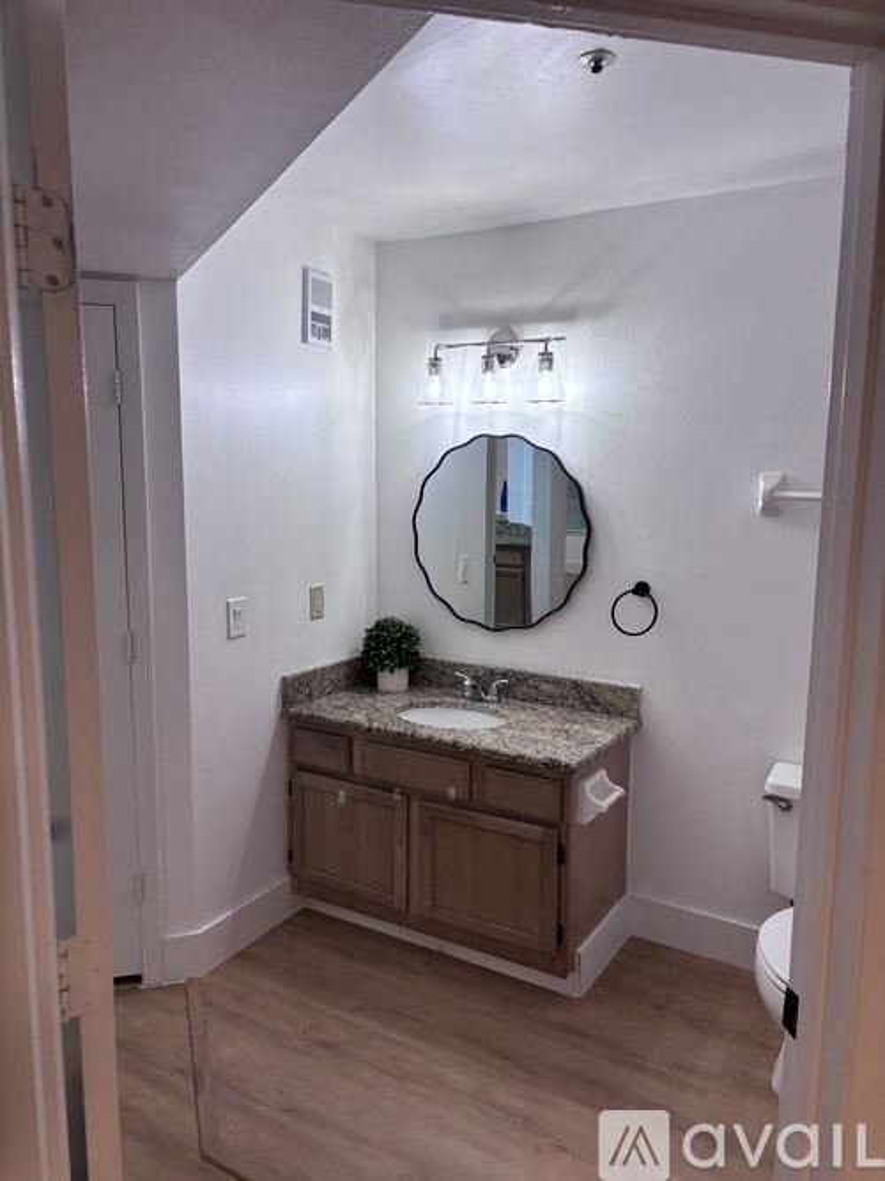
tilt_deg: -8.3
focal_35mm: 26
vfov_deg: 67.3
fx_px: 887
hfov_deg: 53.0
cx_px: 442
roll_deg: -0.1
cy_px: 590
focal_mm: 5.96
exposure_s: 1/120
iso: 100
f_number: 1.6
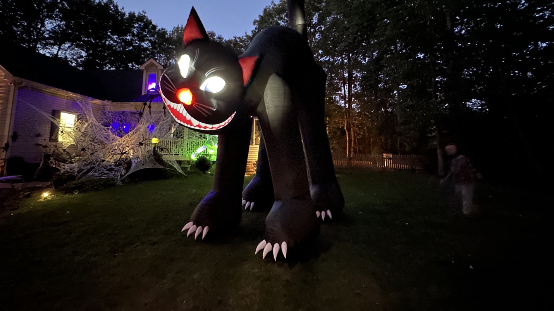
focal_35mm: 16
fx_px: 235
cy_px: 125
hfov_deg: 99.3
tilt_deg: +6.8
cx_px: 264
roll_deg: -0.6
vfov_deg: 66.5
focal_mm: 2.22
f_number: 2.2
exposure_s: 1/8
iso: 2000
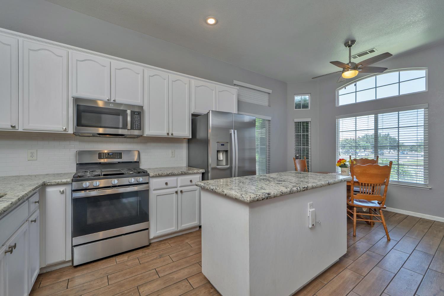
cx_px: 222
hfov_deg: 104.3
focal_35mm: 14
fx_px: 173
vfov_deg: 81.2
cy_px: 148
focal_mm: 14
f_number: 6.3
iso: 320
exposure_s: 1/125
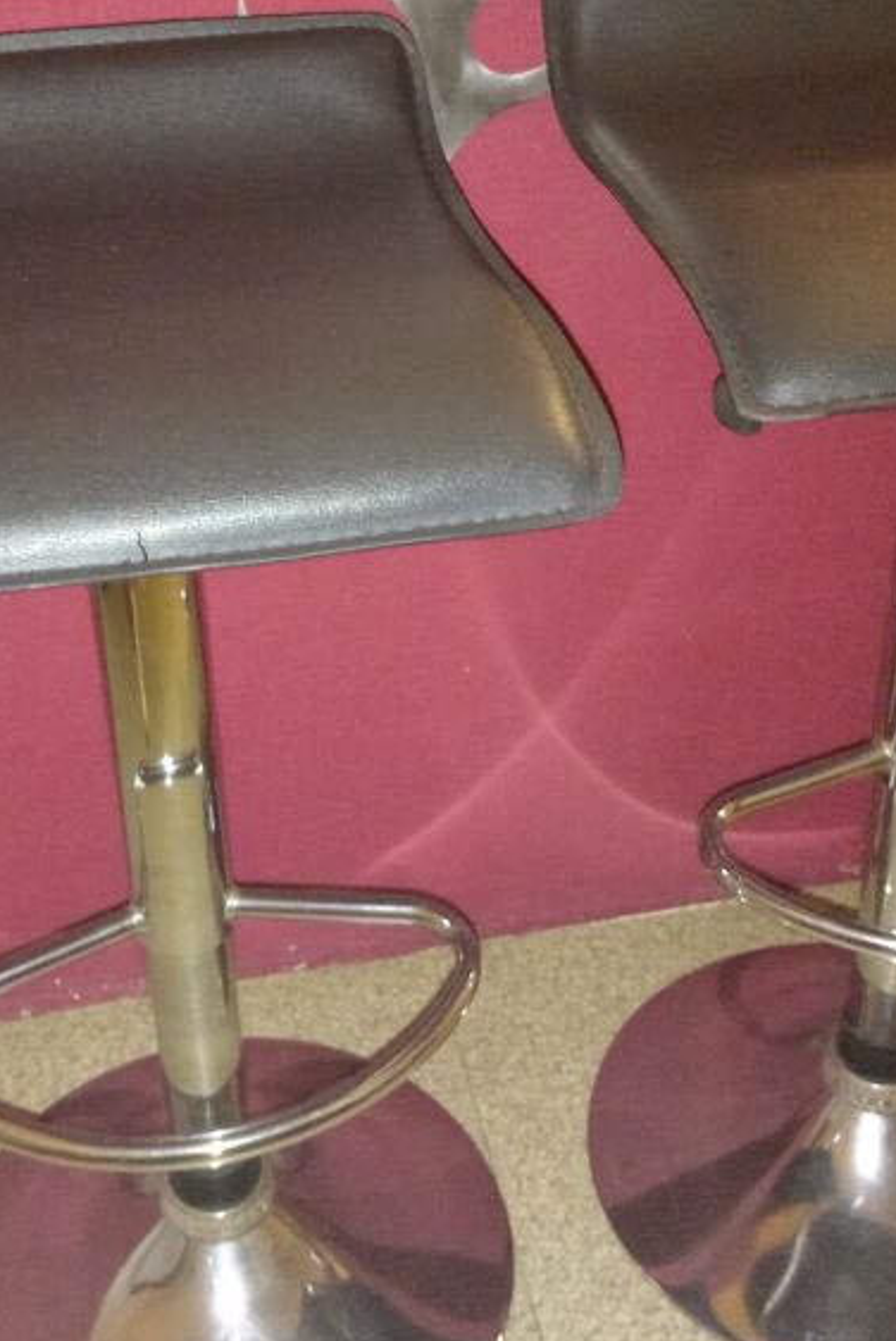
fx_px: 1790
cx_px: 384
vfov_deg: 40.9
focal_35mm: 48
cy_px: 545
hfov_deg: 28.1
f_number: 1.8
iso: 1671
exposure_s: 1/20
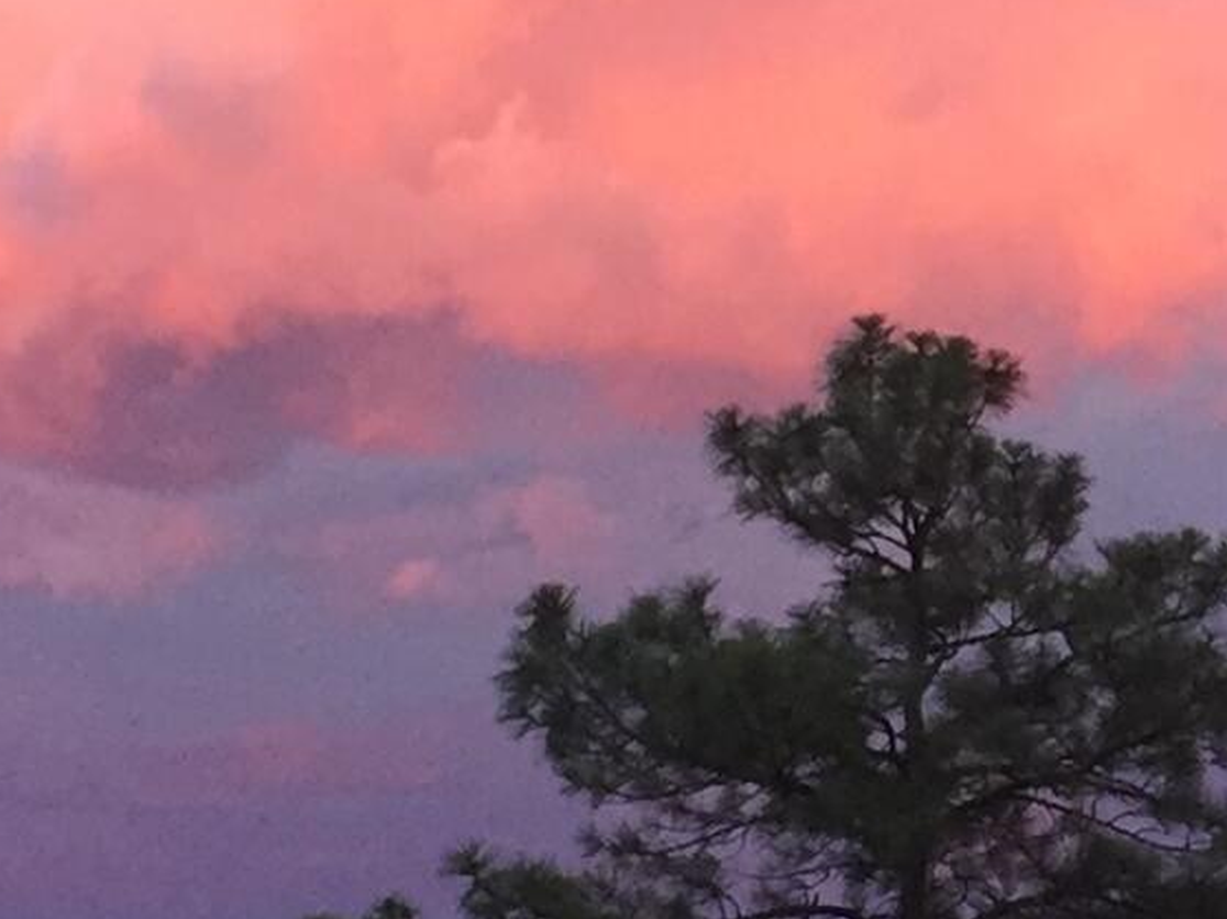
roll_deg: -3.8
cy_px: 583
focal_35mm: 156
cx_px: 1363
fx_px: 5527
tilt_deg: +4.3
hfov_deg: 12.4
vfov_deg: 9.5
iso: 40
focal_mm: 4.15
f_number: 2.2
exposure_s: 1/30
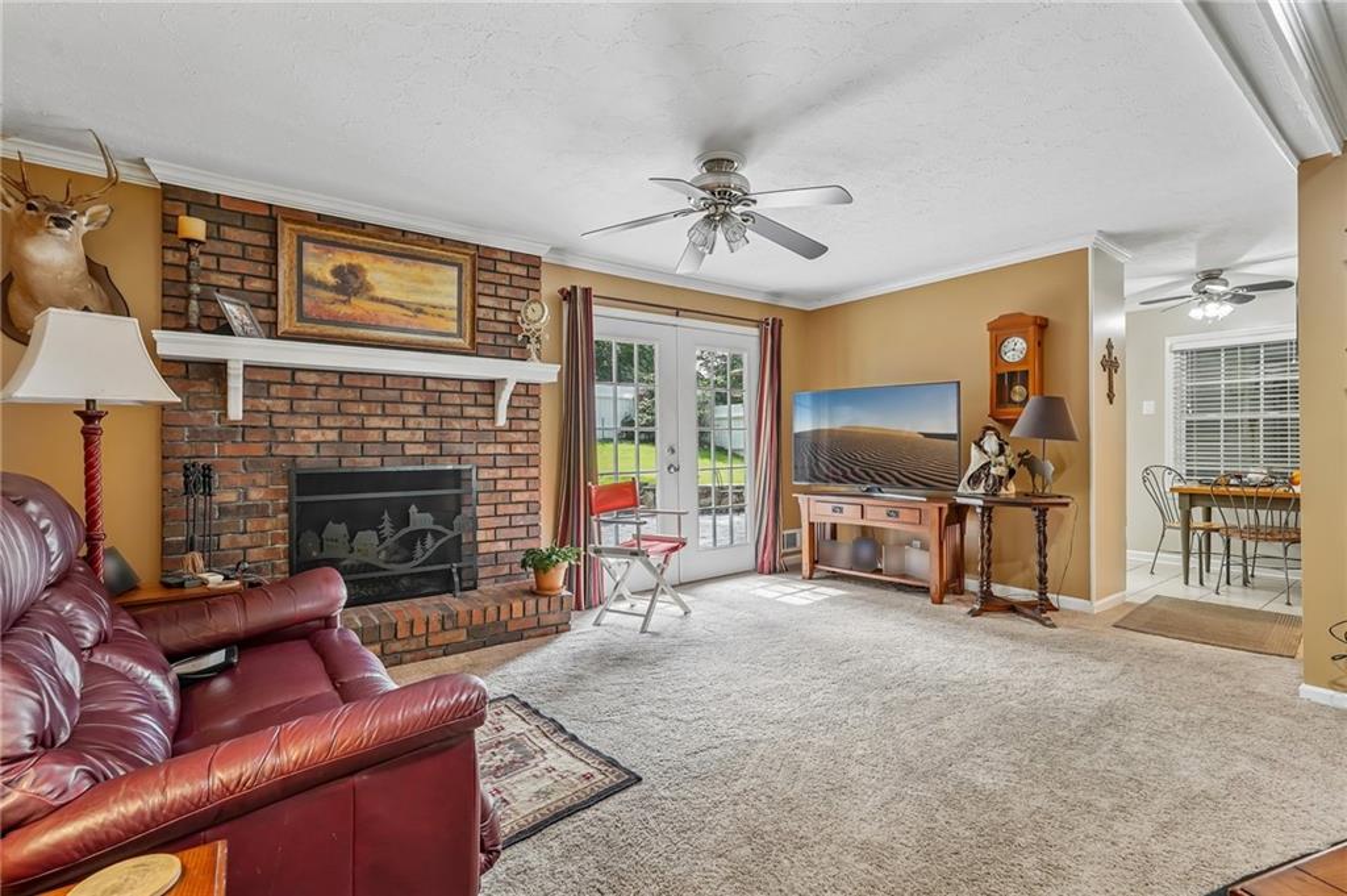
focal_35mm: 16
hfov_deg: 96.8
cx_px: 674
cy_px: 448
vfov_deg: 73.7
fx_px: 598
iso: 800
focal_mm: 16
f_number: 8
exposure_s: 1/8
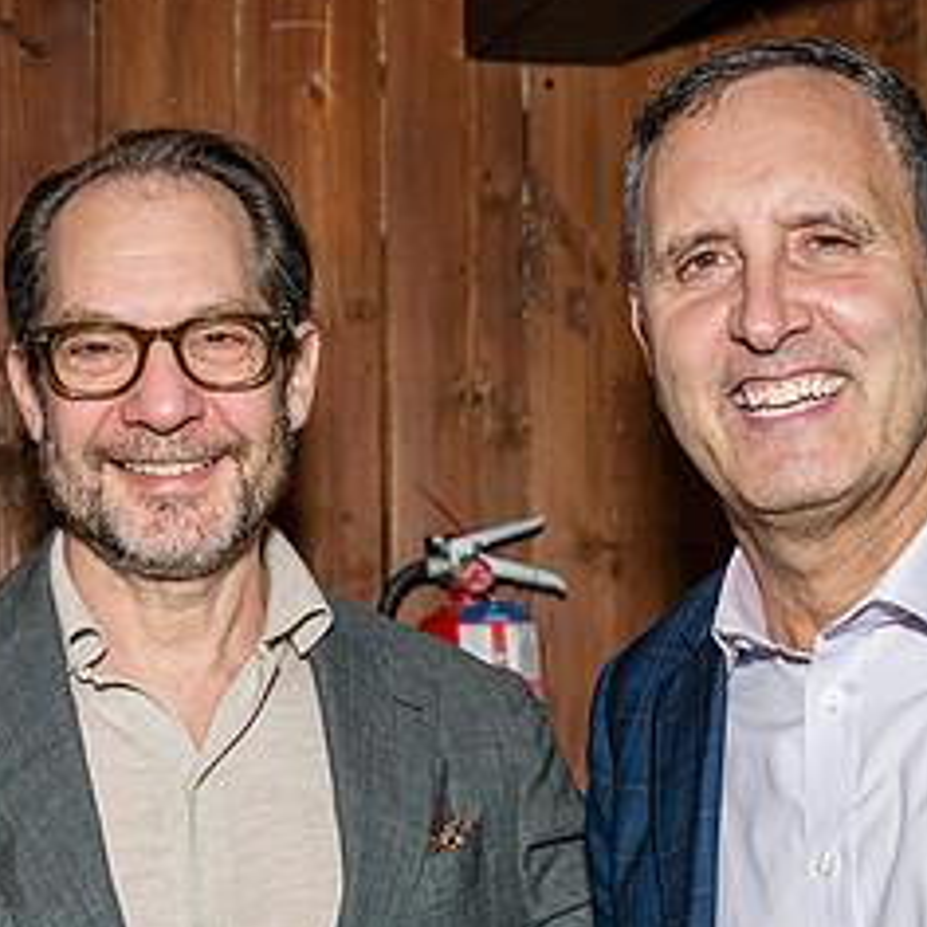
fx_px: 2606
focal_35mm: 86
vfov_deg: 20.1
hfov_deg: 20.2
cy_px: 605
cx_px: 530
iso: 4000
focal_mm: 35
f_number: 4
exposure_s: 1/200
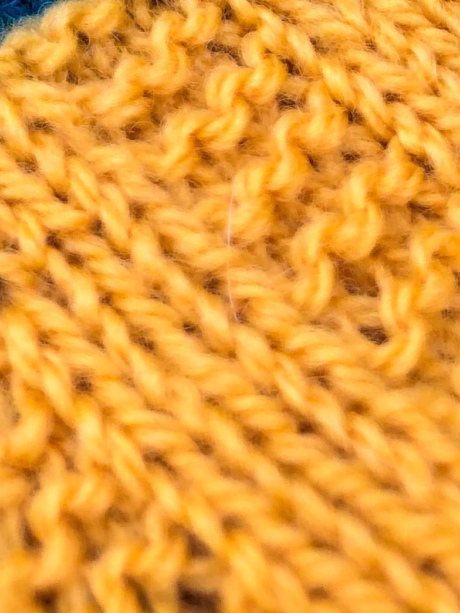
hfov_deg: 13.4
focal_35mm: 108
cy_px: -470
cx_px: -48
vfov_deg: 15.7
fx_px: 1913
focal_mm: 3.99
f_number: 1.8
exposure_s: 1/140
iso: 20
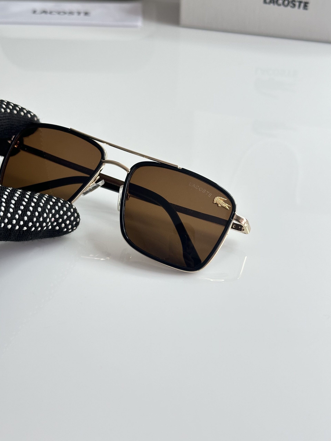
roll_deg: -1.3
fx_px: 612
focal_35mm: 48
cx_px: 166
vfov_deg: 39.7
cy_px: 220
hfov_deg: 30.3
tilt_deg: -36.9
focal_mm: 6.86
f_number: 1.78
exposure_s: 1/50
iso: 100
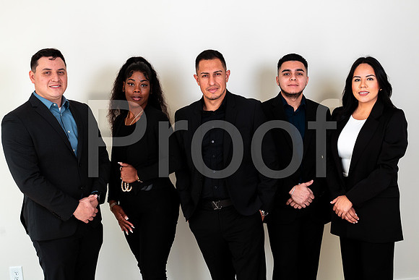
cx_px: 210
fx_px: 582
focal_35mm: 50
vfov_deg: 27.0
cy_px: 140
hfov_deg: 39.6
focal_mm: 50
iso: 200
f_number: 5.6
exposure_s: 1/160
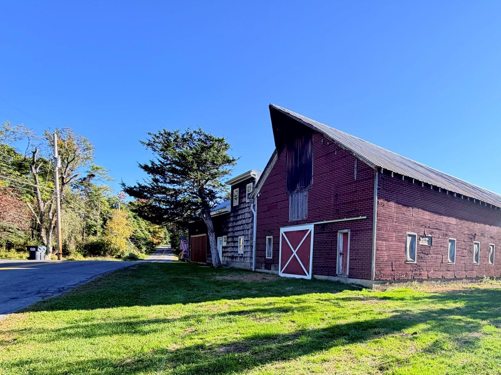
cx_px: 343
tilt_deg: -2.2
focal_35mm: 21
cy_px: 274
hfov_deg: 75.9
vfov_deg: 60.5
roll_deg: -2.0
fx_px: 304
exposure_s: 1/224
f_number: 2.2
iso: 64
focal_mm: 2.22
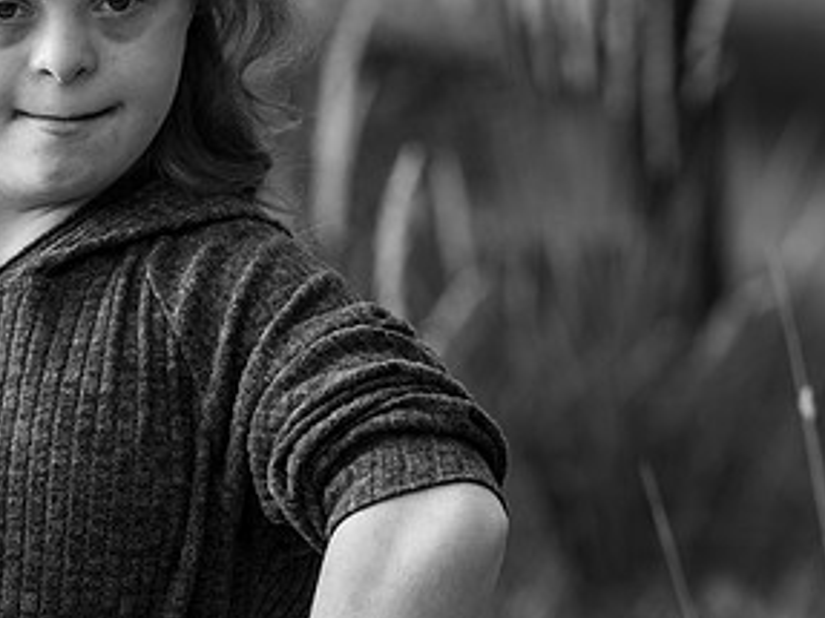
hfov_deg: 6.8
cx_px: 32
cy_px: 298
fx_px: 6932
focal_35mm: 291
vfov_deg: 5.1
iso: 320
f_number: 4.5
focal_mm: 133
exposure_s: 1/160
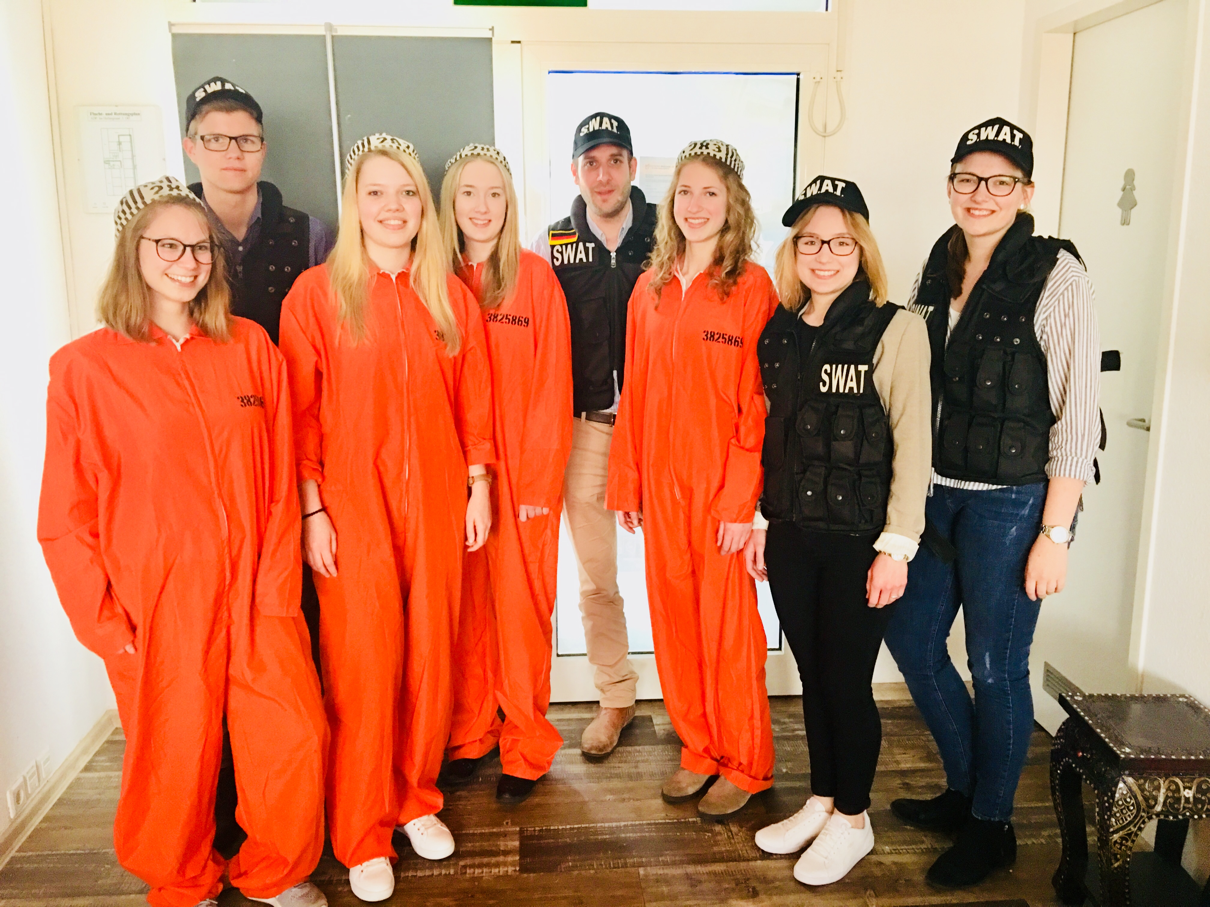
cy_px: 454
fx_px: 1014
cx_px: 605
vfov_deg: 48.2
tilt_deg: -9.2
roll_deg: +0.4
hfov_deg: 61.7
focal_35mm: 29
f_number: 2.2
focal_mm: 4.15
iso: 125
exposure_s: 1/8
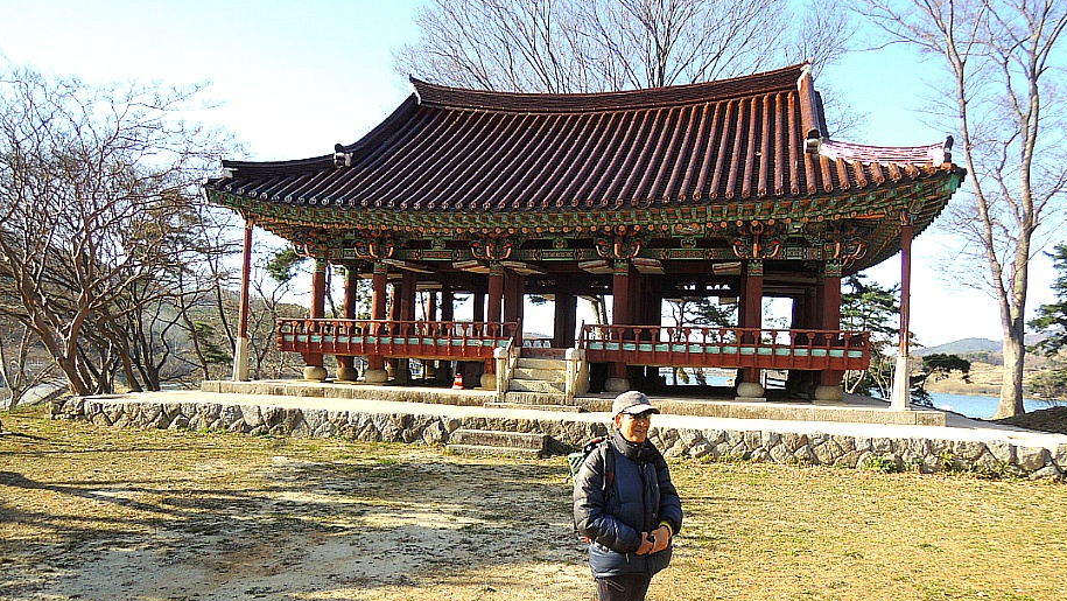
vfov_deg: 42.6
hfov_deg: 69.8
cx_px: 550
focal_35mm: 27
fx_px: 764
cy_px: 375
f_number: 2.5
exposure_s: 1/640
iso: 100
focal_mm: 4.3
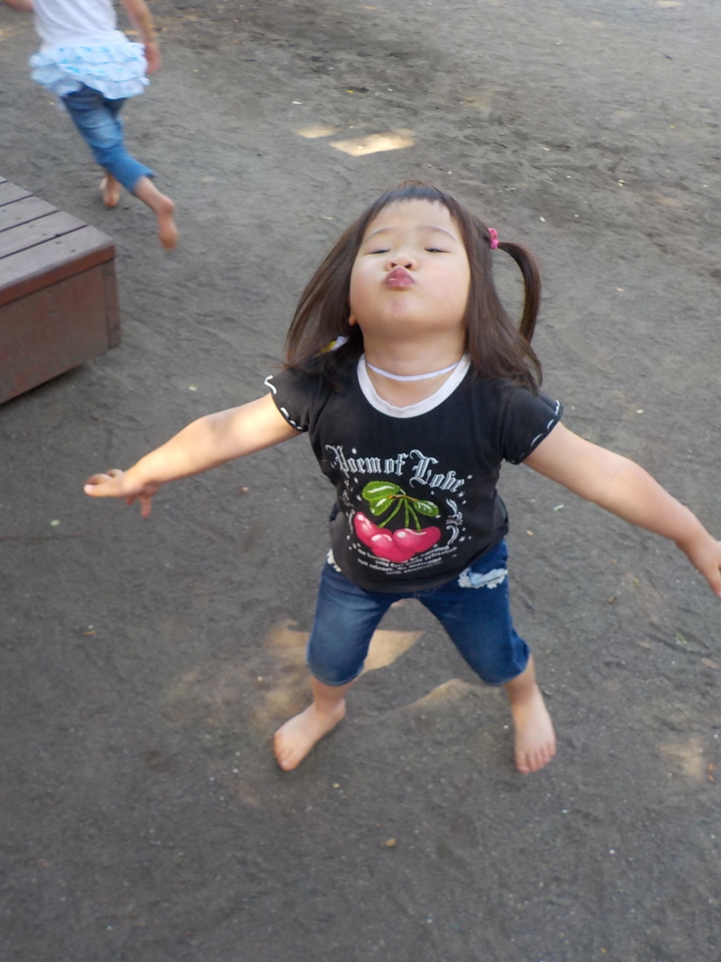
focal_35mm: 30
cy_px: 481
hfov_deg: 46.8
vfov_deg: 60.0
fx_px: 833
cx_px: 360
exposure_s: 1/100
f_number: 3.3
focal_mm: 4.1
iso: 125
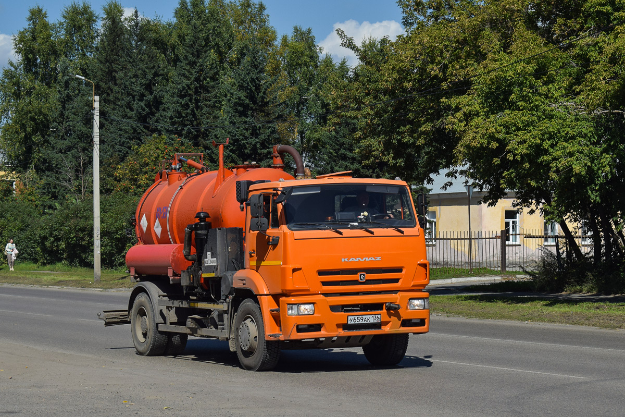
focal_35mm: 82
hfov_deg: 24.6
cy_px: 208
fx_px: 1432
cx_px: 312
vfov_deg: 16.6
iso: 200
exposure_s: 1/1250
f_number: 7.1
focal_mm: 55
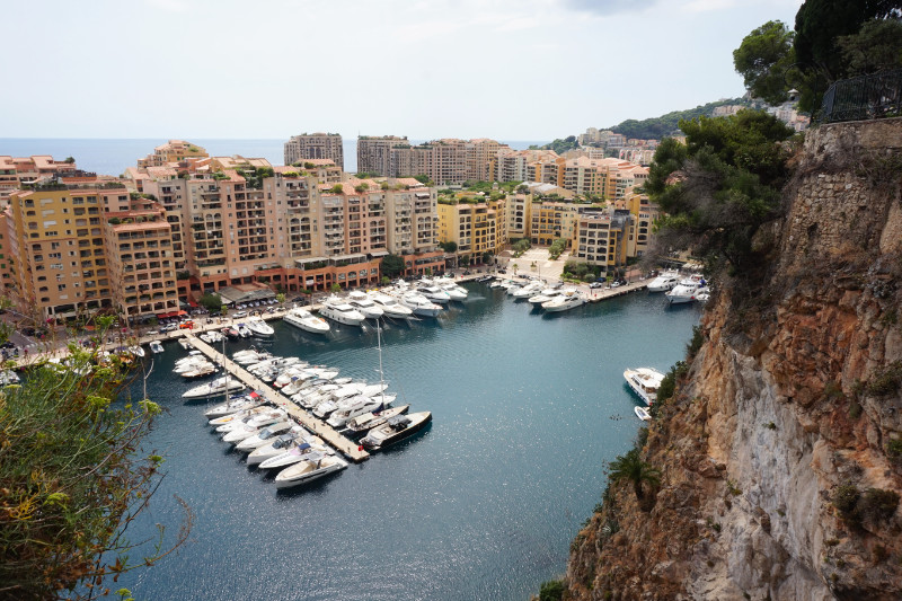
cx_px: 451
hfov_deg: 73.8
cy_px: 300
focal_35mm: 24
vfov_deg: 53.1
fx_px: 601
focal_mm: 16
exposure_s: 1/100
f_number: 14
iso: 100
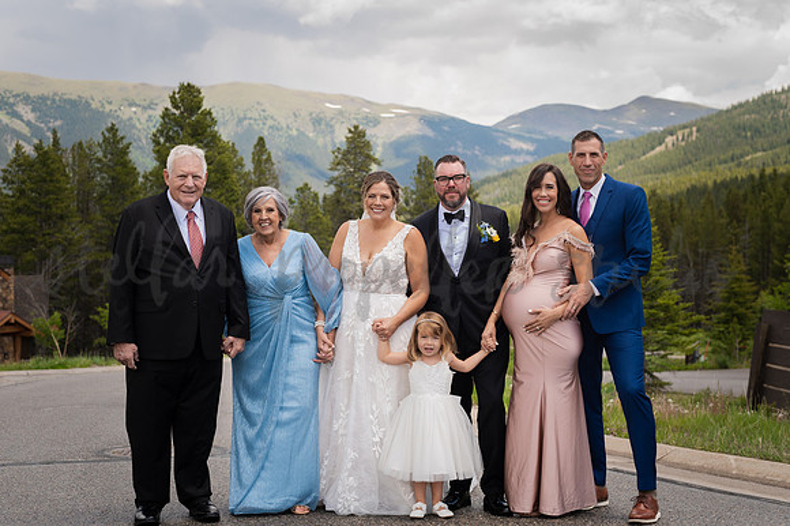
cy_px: 263
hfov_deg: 38.7
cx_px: 395
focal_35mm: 51
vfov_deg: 26.3
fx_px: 1125
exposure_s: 1/400
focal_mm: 50
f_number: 4
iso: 100
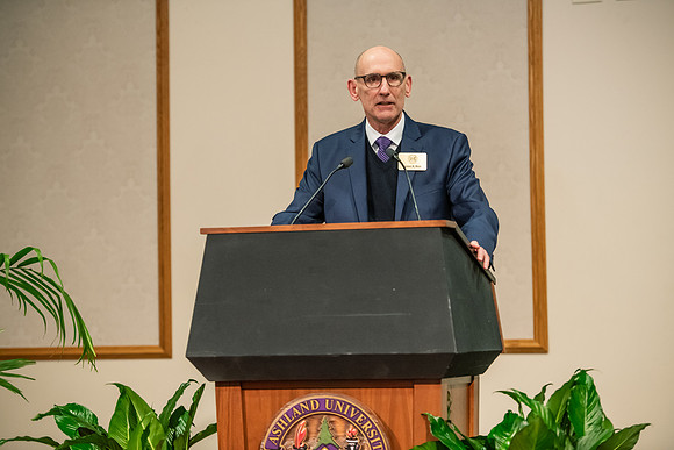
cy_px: 225
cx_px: 337
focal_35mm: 116
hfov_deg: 17.6
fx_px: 2172
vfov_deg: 11.8
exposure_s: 1/160
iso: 2500
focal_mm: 116
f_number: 3.2
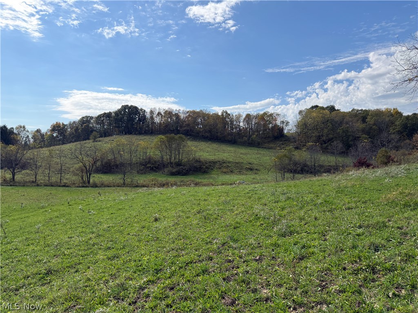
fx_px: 290
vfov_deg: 56.8
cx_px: 209
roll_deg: -1.1
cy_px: 156
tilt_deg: -0.3
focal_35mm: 24
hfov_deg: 71.6
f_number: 1.78
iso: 100
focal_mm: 6.76
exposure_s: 1/3953
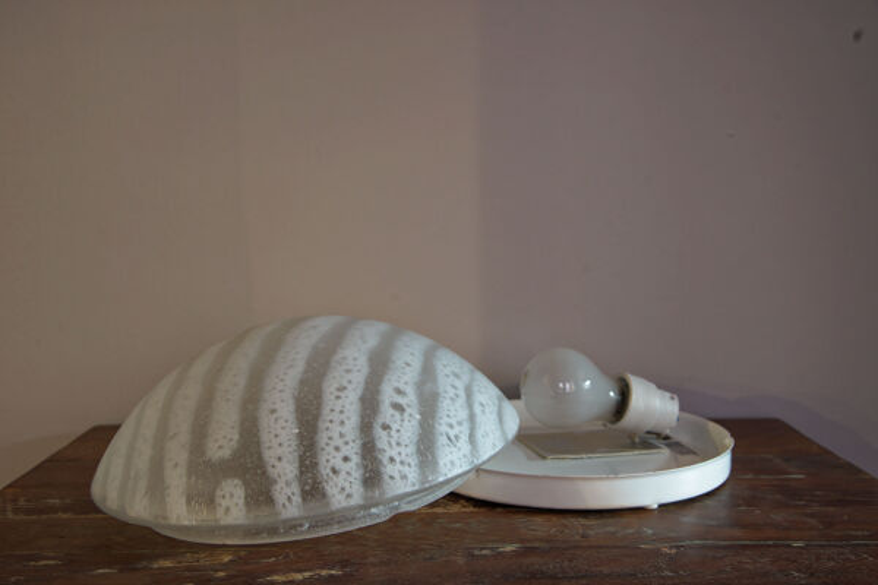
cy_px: 292
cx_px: 439
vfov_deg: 33.4
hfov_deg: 48.5
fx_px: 975
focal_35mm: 40
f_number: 8
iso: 320
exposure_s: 1/1.25
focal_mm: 40
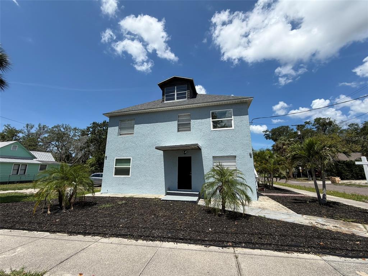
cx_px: 184
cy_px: 138
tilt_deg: +11.7
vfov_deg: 85.7
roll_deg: -0.1
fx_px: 149
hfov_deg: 102.1
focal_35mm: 14
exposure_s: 1/1087
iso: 20
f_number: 2.2
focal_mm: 2.22
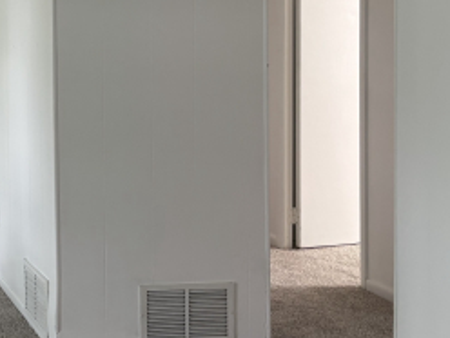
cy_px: 49
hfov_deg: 24.6
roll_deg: +0.6
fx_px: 910
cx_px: -117
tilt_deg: -2.3
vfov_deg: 20.7
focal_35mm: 70
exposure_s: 1/121
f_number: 1.6
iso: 125
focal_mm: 5.96
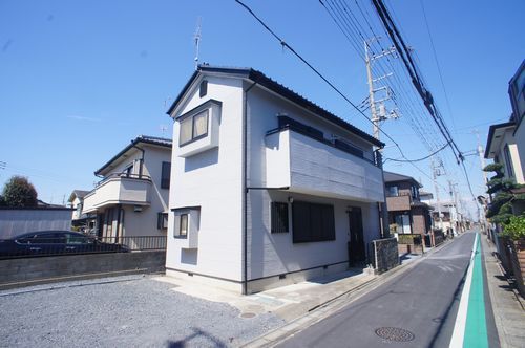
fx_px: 350
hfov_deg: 73.8
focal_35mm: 24
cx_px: 262
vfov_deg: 53.0
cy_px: 174
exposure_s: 1/200
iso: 200
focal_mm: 16
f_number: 13
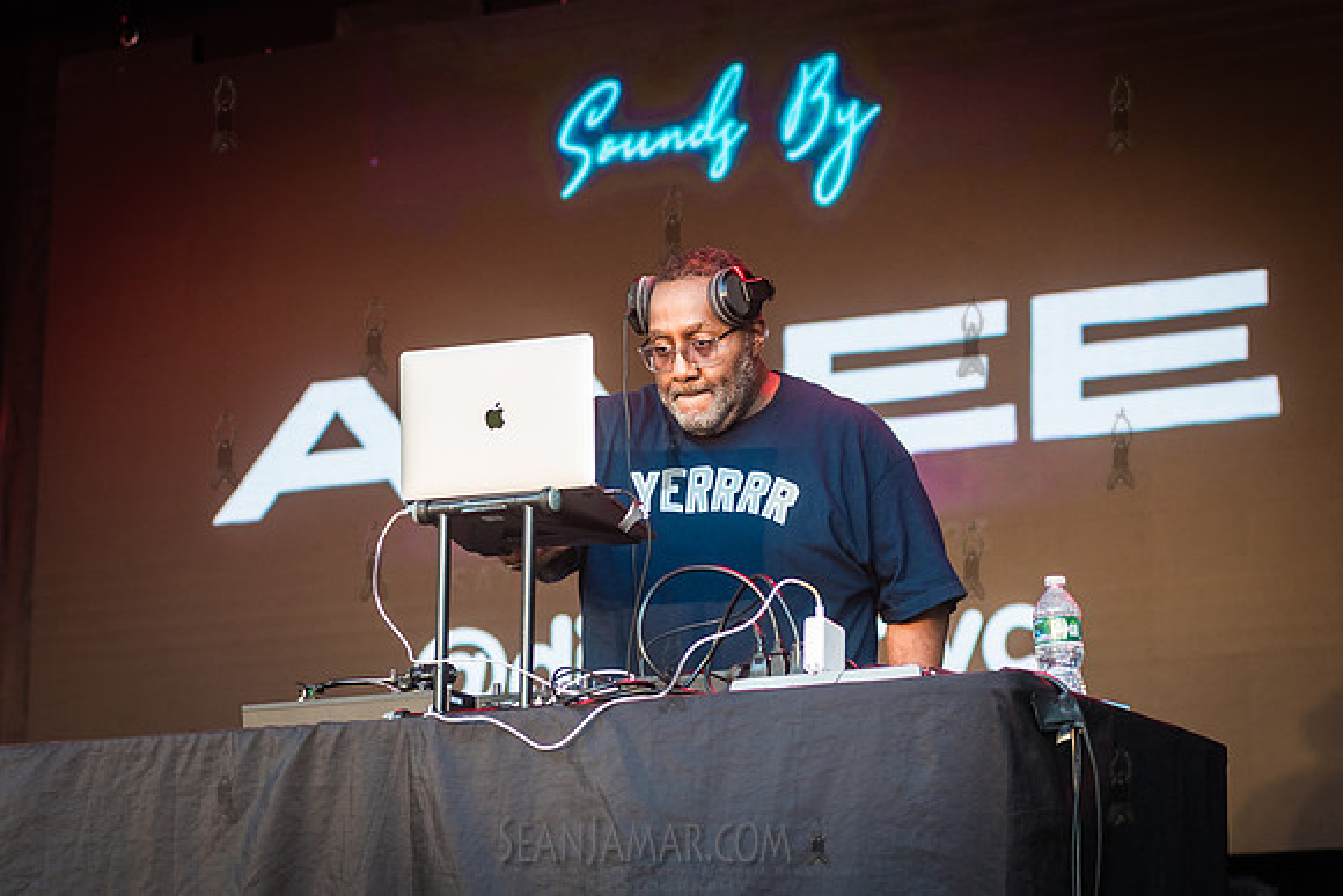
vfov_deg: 13.1
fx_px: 3895
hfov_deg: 19.6
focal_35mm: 104
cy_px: 448
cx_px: 672
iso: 1000
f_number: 4
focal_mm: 92
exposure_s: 1/400
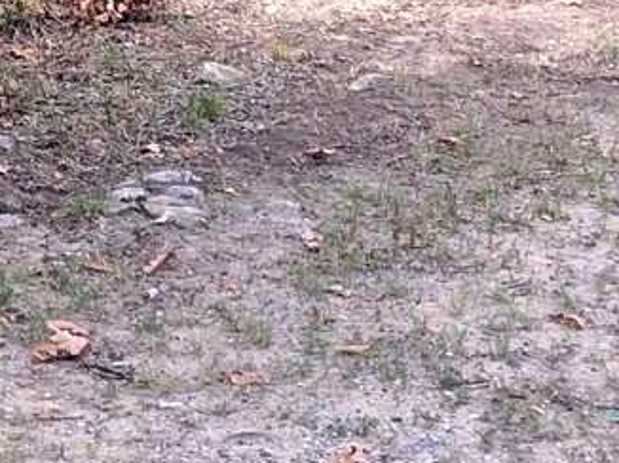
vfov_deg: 8.5
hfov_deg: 11.1
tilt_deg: -1.1
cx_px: -534
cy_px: -510
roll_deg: +0.3
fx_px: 2948
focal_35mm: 165
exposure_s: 1/142
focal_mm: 4
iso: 20
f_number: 1.8
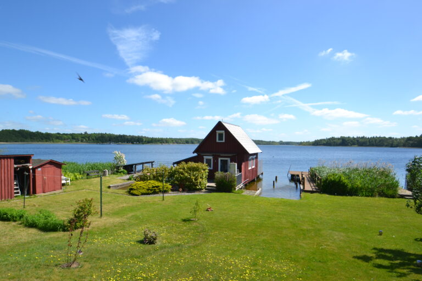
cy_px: 140
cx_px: 211
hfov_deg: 85.4
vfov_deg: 63.2
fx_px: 229
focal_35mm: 20
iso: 100
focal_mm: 13
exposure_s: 1/250
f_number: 8
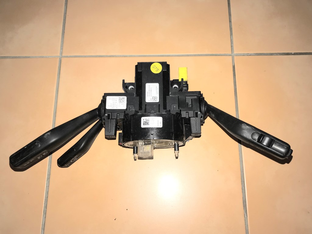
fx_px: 252
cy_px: 117
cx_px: 156
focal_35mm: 28
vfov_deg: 49.7
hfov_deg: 63.4
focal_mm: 3.99
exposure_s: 1/33
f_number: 1.8
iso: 25
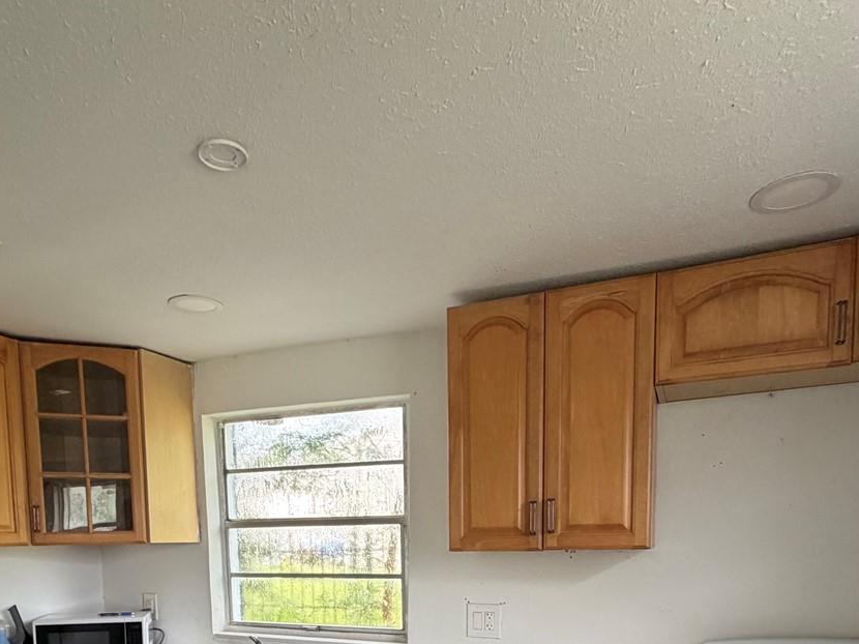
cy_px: 604
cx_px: 387
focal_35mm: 27
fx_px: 670
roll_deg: +1.6
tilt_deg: -4.8
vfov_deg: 45.5
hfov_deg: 65.2
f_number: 2.2
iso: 200
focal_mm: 2.22
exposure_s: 1/121
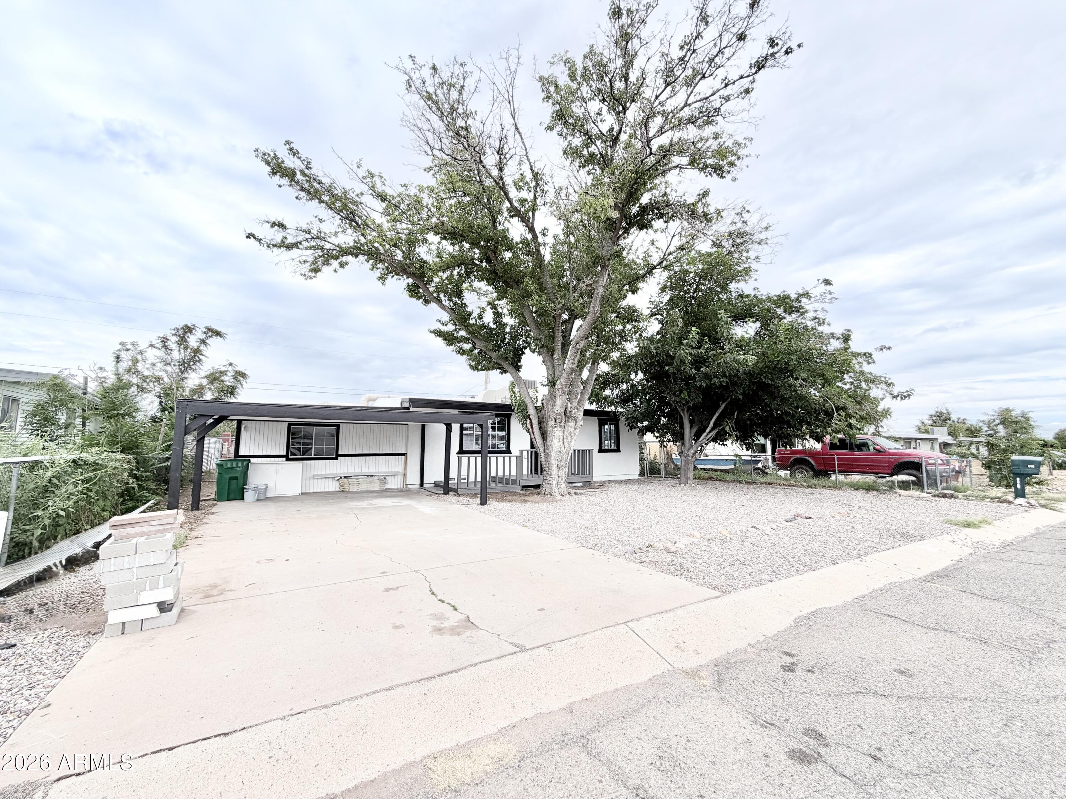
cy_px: 400
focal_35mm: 14
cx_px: 533
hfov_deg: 102.1
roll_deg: +0.7
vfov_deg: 85.7
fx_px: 431
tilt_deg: +6.7
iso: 25
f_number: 2.2
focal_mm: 2.22
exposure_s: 1/770
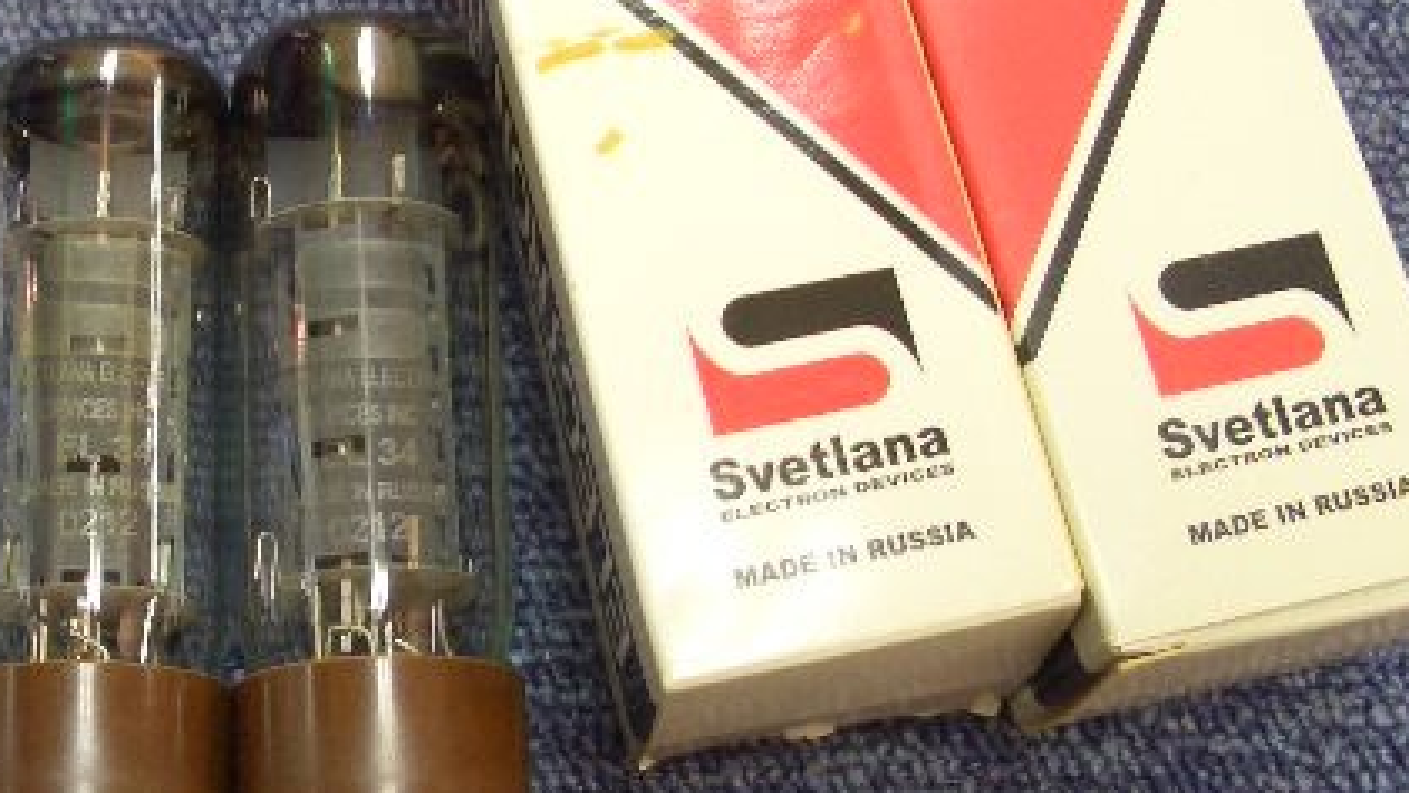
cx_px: 485
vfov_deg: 20.7
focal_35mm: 58
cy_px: 304
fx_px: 2167
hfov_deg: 35.7
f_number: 2.6
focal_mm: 5.8
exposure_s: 1/25
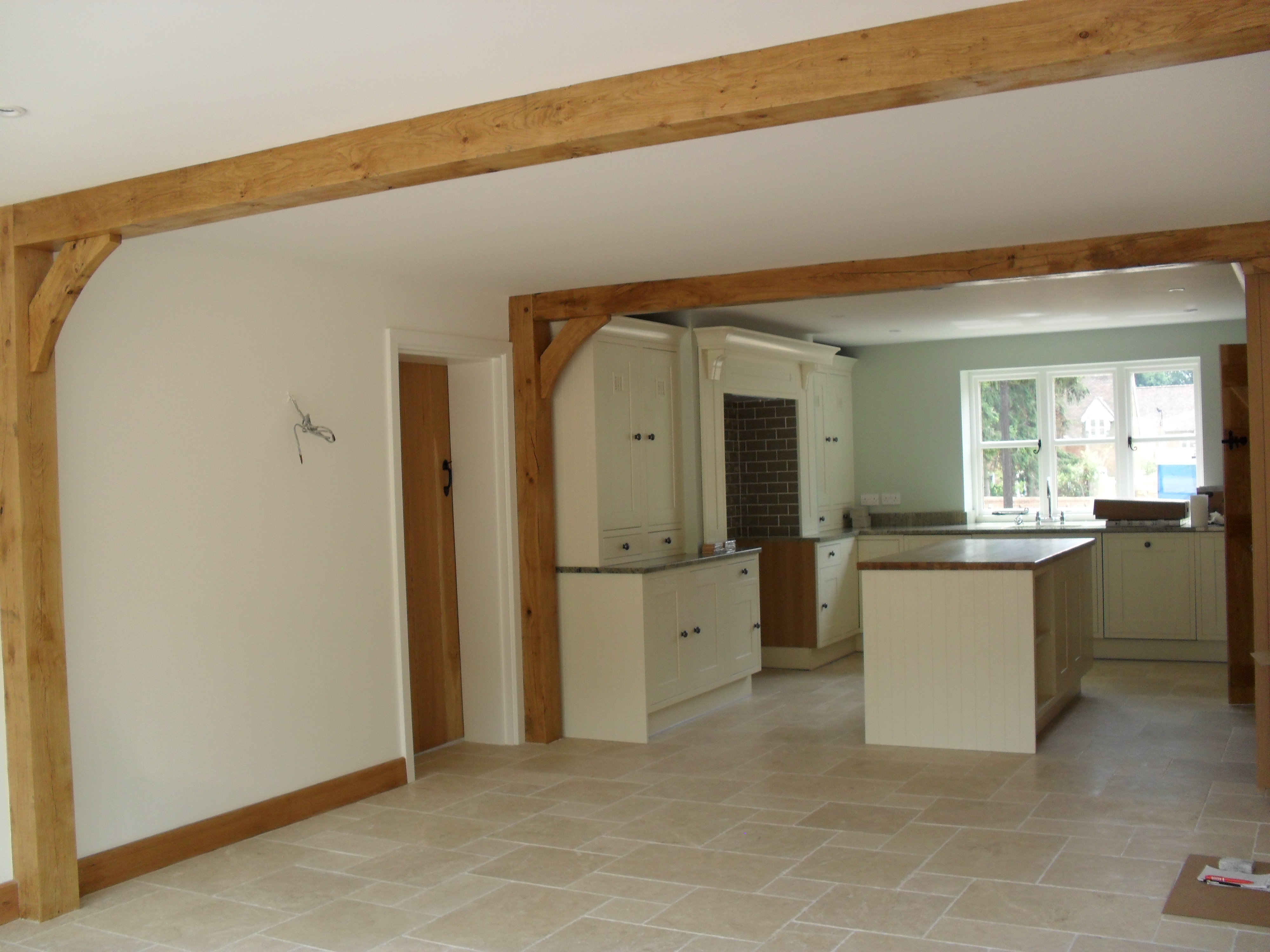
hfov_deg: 52.6
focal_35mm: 35
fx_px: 1284
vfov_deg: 40.7
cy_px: 476
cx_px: 635
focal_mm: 6.3
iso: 100
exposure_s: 1/60
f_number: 3.2
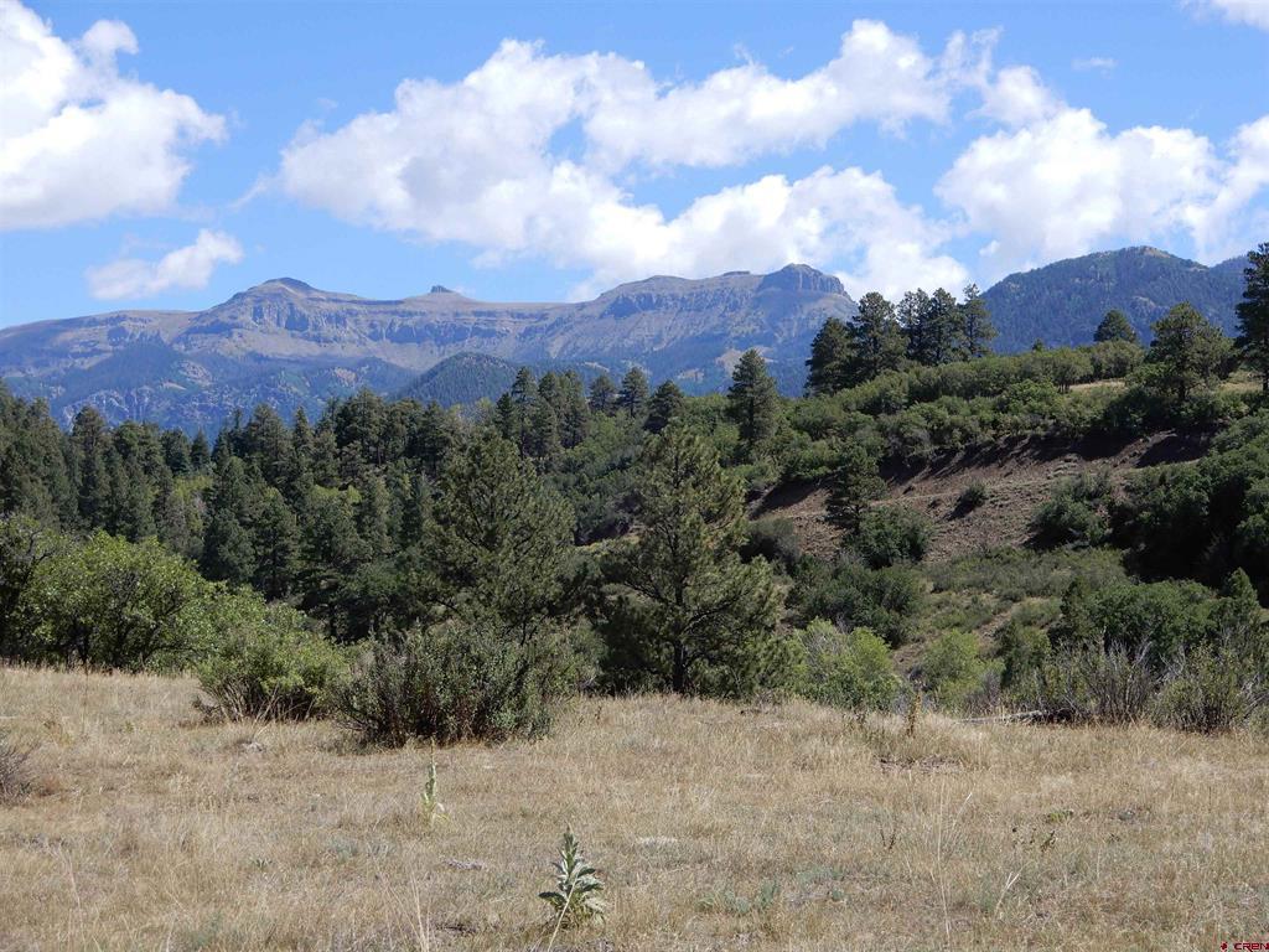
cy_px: 476
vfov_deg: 21.0
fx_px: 2566
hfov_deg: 27.8
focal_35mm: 70
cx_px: 634
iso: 80
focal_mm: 12.5
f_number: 4.5
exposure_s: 1/500
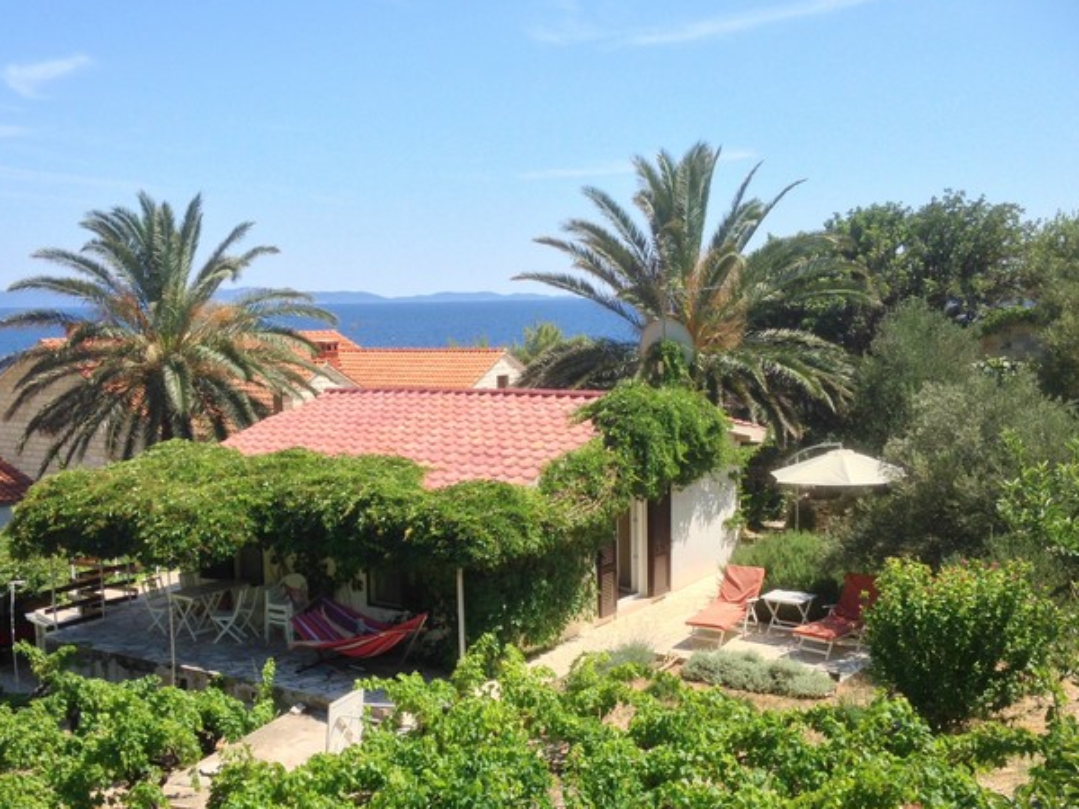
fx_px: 1372
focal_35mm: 44
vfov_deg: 32.8
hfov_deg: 42.9
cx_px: 527
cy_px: 493
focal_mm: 4.12
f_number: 2.4
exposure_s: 1/1178
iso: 50
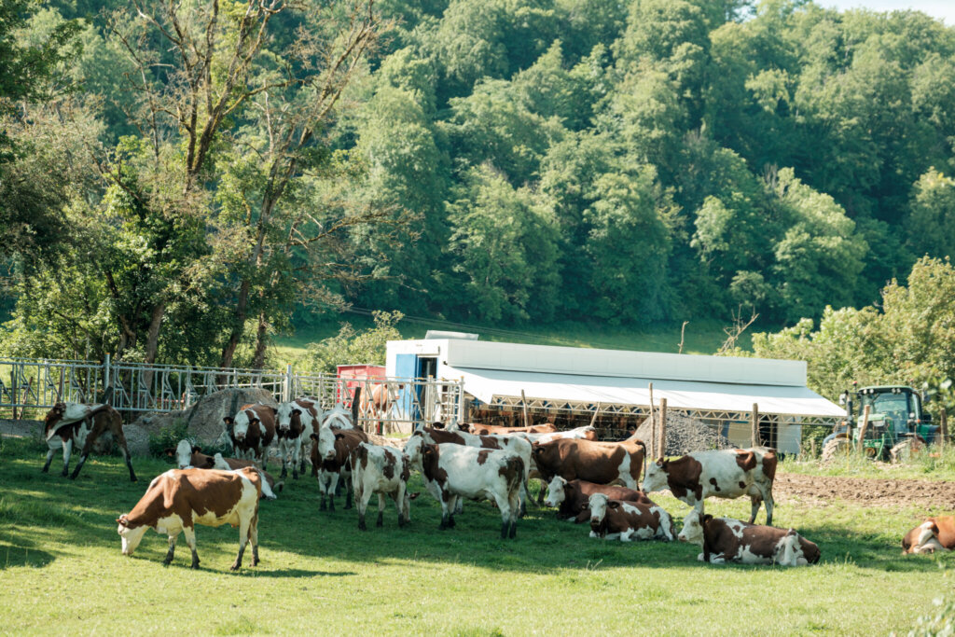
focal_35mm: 121
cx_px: 478
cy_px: 318
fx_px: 3210
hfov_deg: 16.9
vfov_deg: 11.3
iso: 125
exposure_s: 1/250
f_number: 3.2
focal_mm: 80.4
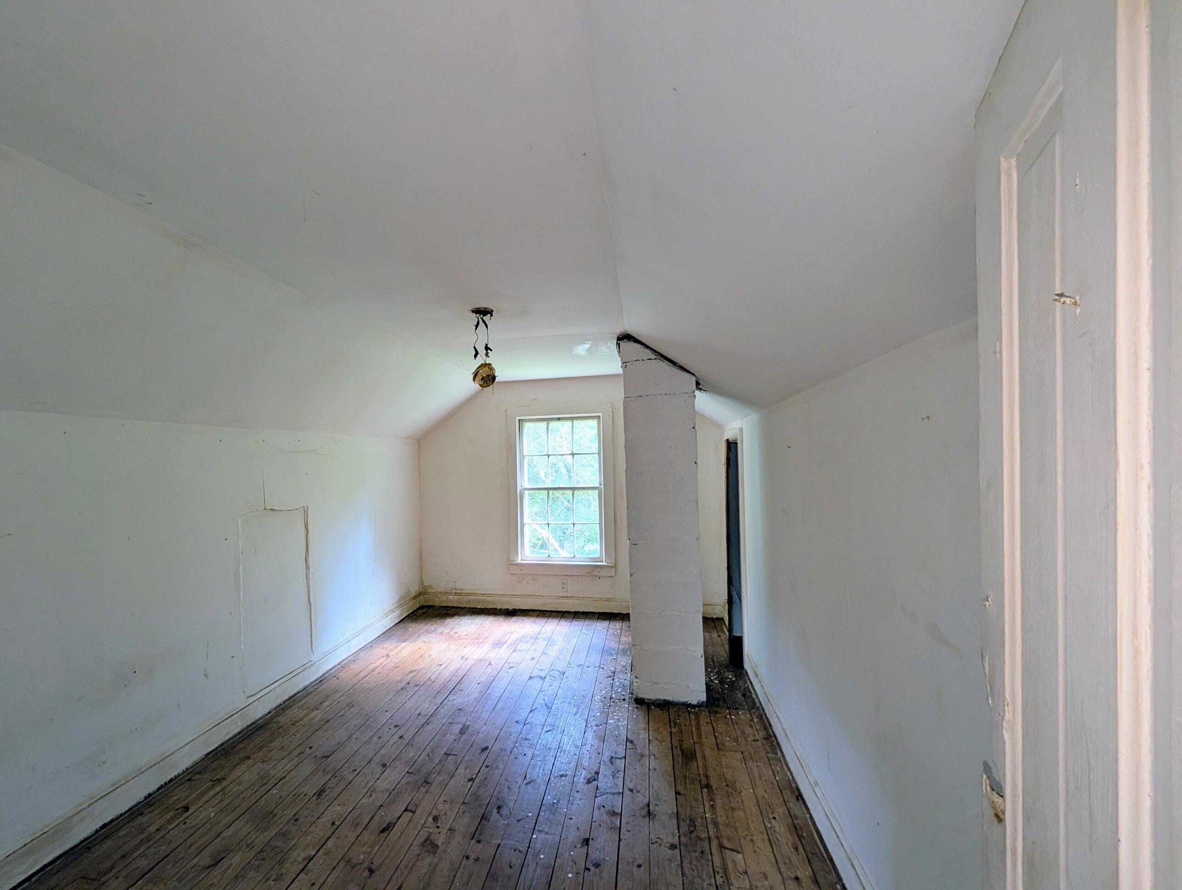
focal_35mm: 14
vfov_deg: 85.7
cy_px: 469
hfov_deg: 101.6
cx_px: 524
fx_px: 479
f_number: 1.7
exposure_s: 1/71.9
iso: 115
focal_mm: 2.02
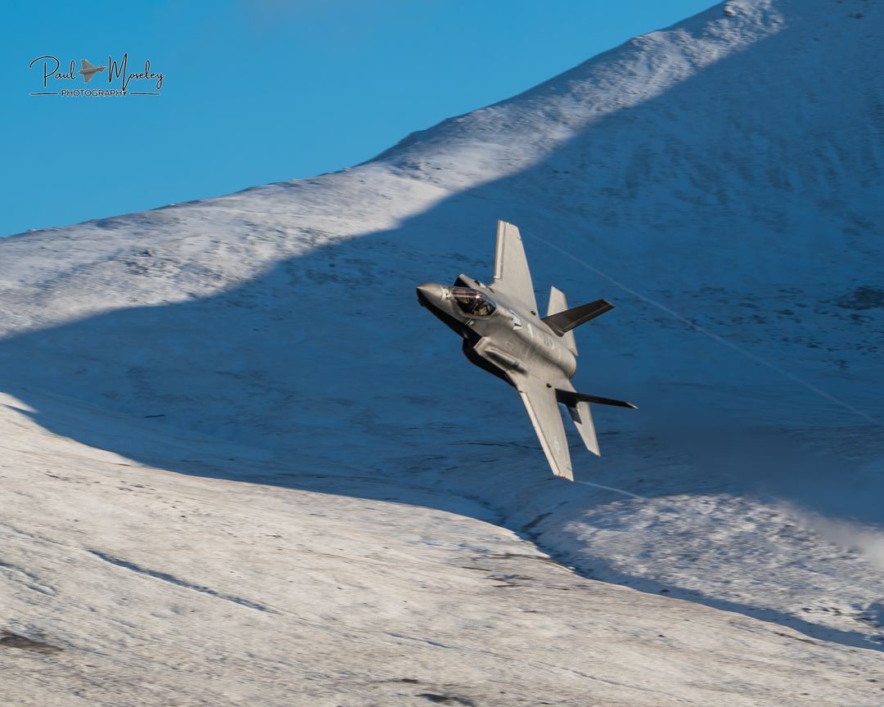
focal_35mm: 383
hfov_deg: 5.0
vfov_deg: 4.0
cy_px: 485
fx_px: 10025
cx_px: 481
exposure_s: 1/1000
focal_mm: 248
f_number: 5.6
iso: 200
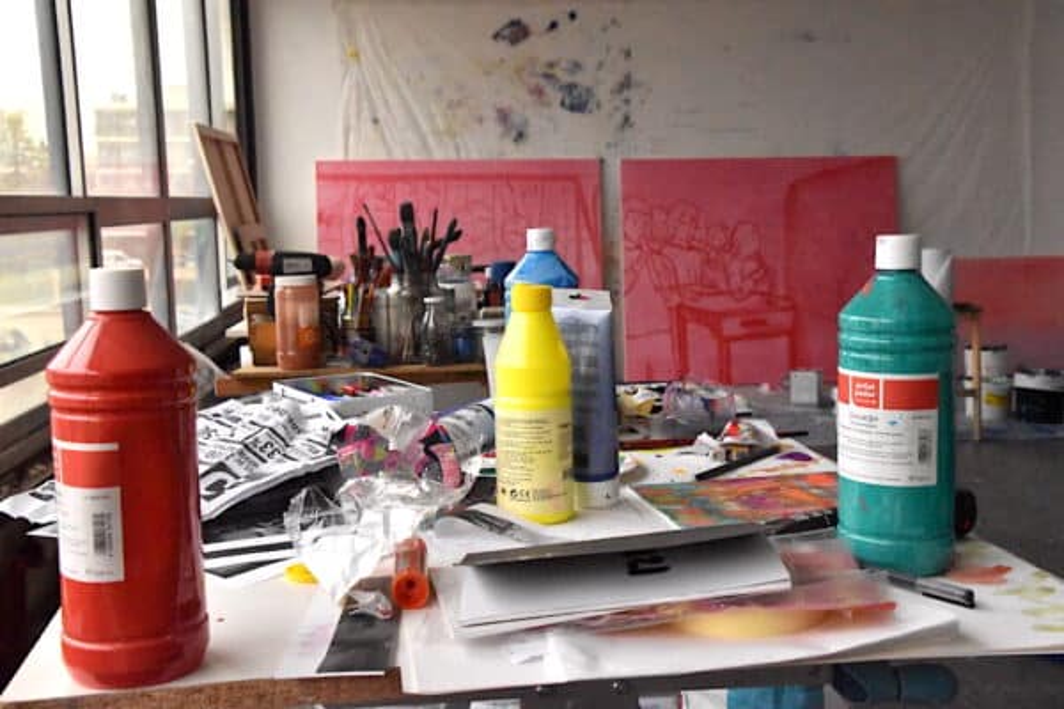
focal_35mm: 45
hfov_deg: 43.6
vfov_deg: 29.9
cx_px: 532
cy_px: 354
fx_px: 1330
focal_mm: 30
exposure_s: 1/640
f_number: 13
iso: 12800
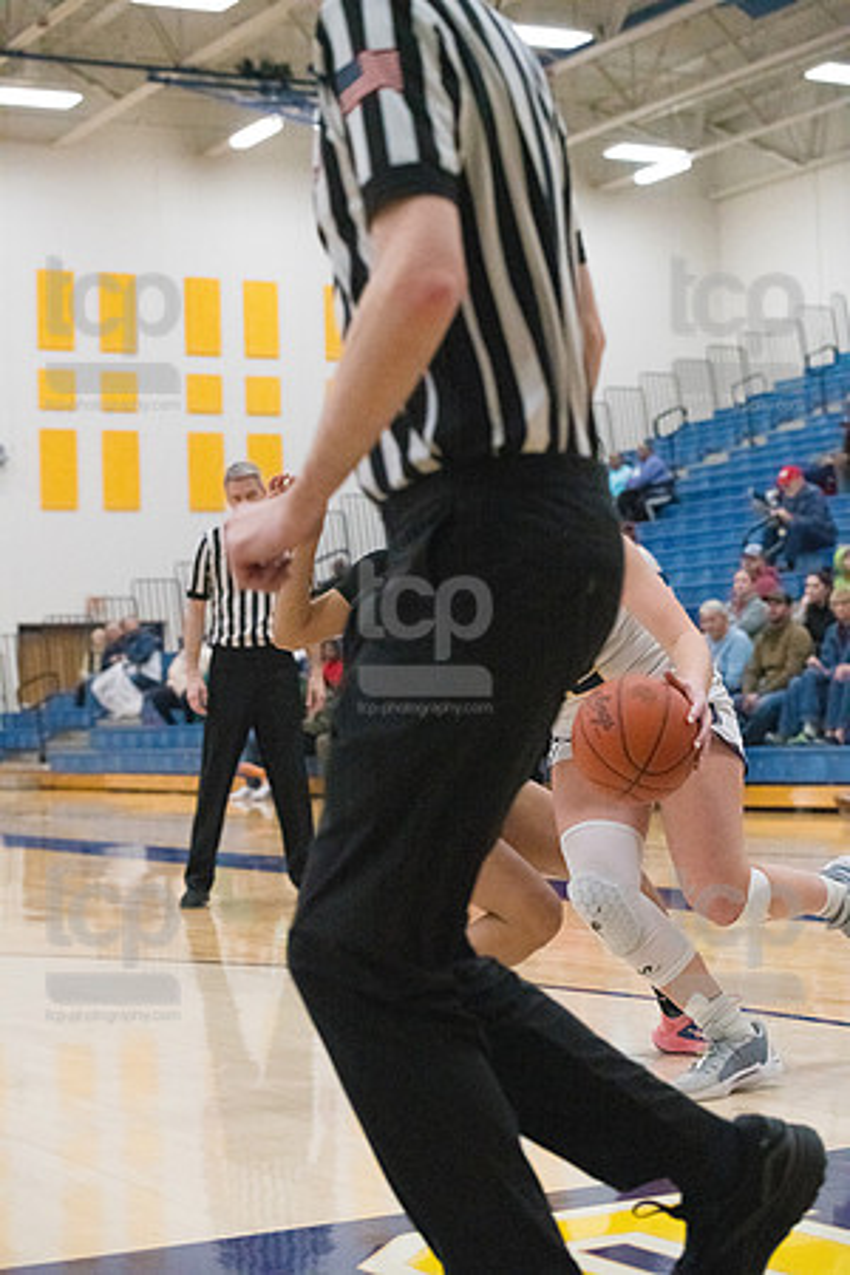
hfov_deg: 19.5
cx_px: 425
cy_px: 638
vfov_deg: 28.8
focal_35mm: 70
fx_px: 2479
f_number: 4.5
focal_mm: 70
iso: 8000
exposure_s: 1/1250
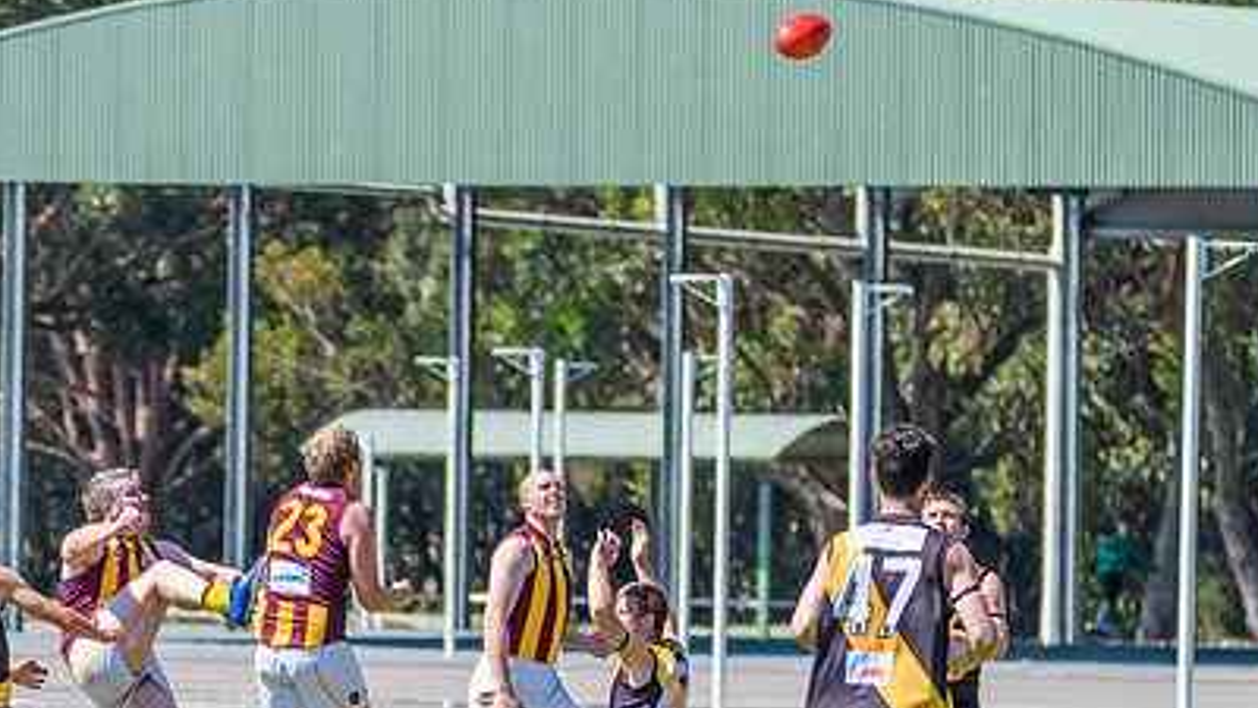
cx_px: 463
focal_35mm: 692
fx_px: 23083
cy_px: 892
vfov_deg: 1.8
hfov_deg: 3.1
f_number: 5.6
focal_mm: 250
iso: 800
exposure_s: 1/2000
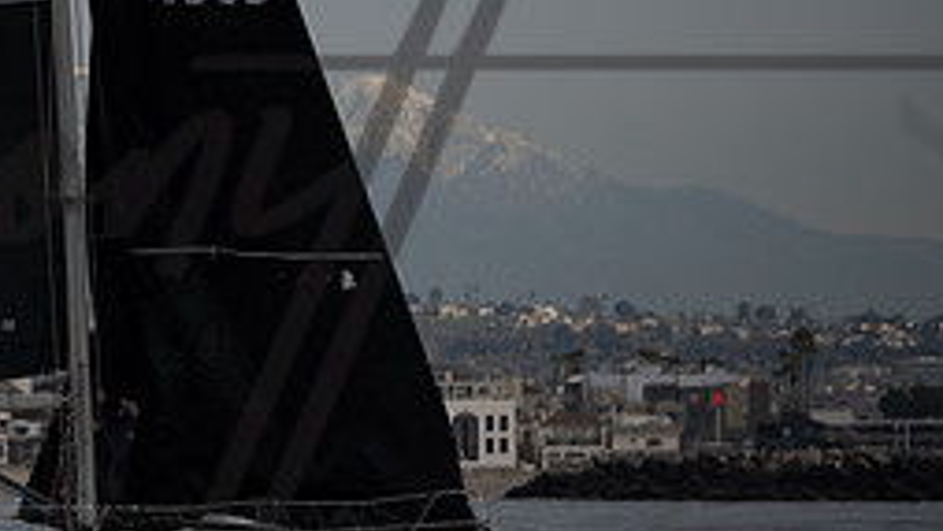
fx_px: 16156
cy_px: 150
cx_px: -22
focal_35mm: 646
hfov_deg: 3.3
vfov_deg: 1.9
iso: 125
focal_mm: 270
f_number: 5
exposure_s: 1/2000
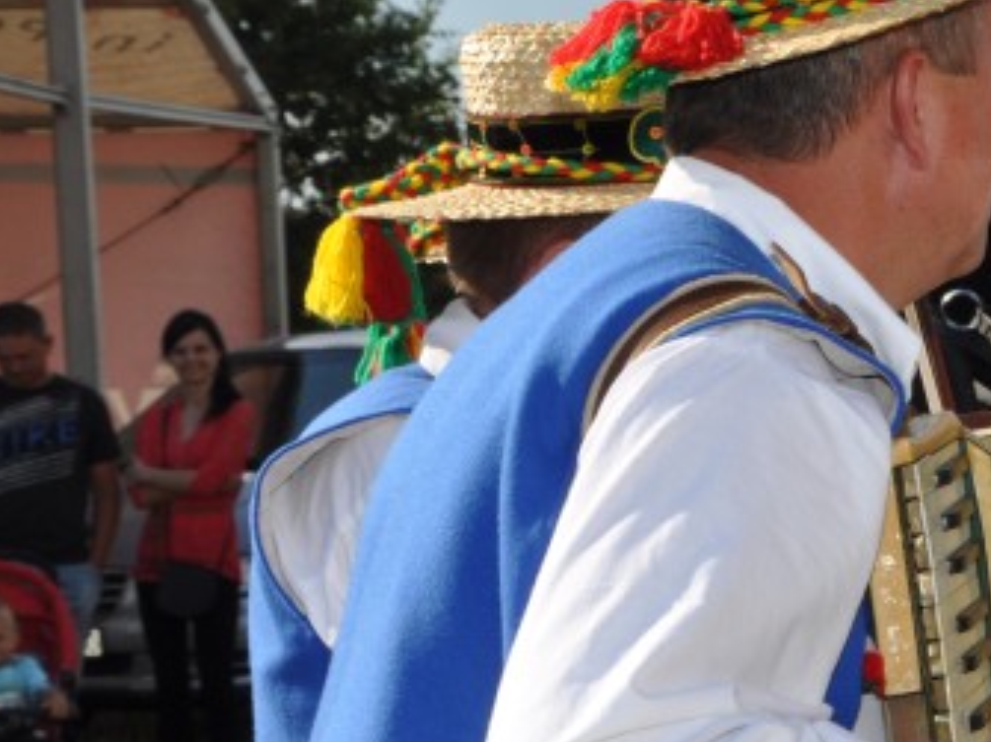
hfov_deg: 9.0
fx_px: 6153
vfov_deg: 6.9
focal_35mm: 215
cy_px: 526
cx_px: 1464
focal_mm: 50
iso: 200
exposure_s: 1/200
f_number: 14
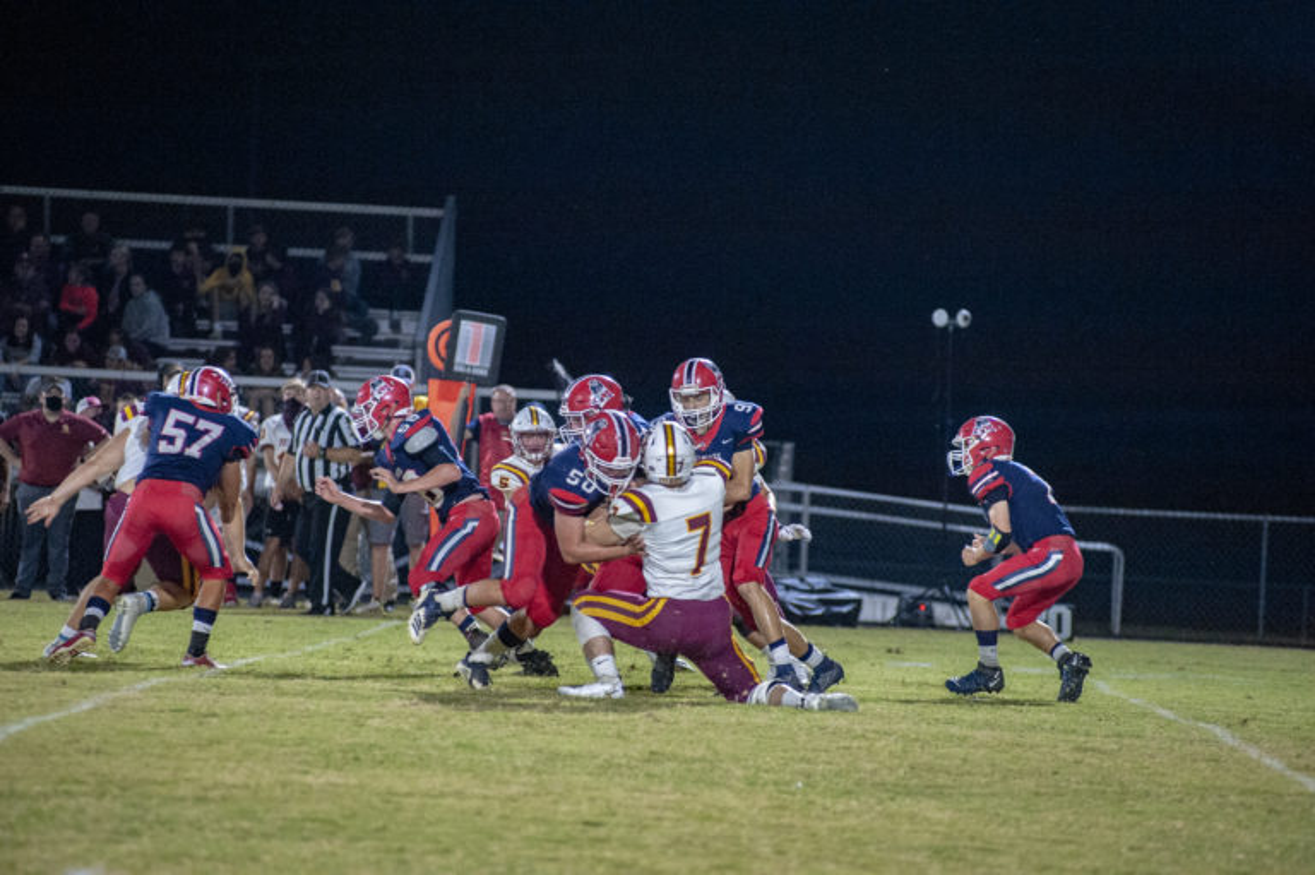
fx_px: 7301
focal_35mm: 200
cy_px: 438
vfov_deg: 6.9
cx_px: 658
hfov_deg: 10.3
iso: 3200
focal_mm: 200
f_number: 5
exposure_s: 1/640
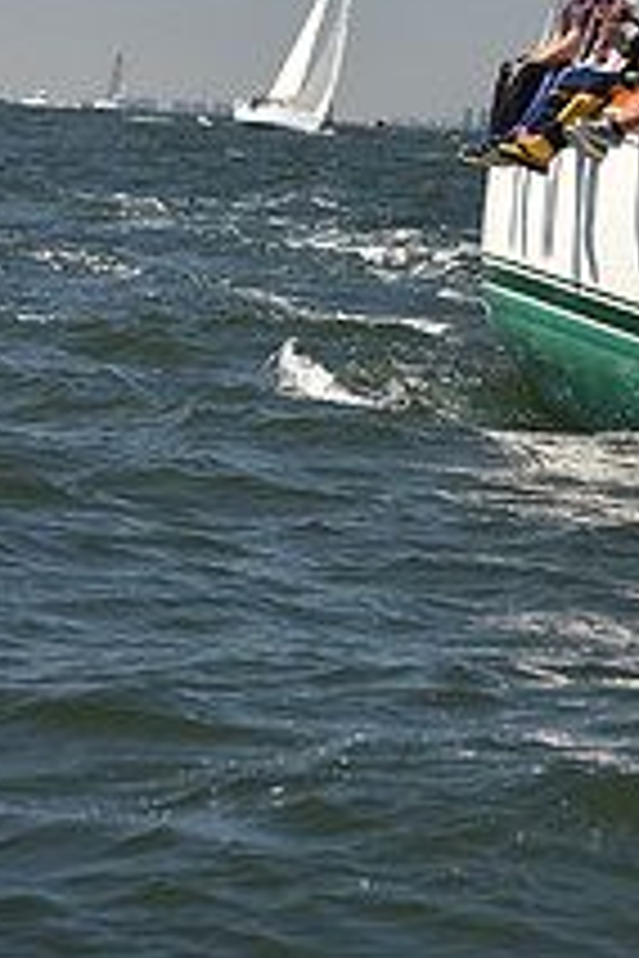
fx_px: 6150
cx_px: 835
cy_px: 49
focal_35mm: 231
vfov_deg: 8.9
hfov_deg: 5.9
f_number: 3.5
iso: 250
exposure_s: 1/1250
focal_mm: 85
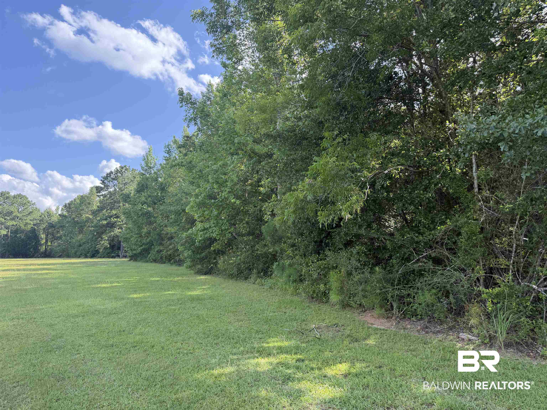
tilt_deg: +5.2
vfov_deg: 56.8
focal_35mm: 24
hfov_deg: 71.6
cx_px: 274
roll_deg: -0.4
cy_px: 205
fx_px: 379
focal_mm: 6.76
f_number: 1.78
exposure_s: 1/813
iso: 100
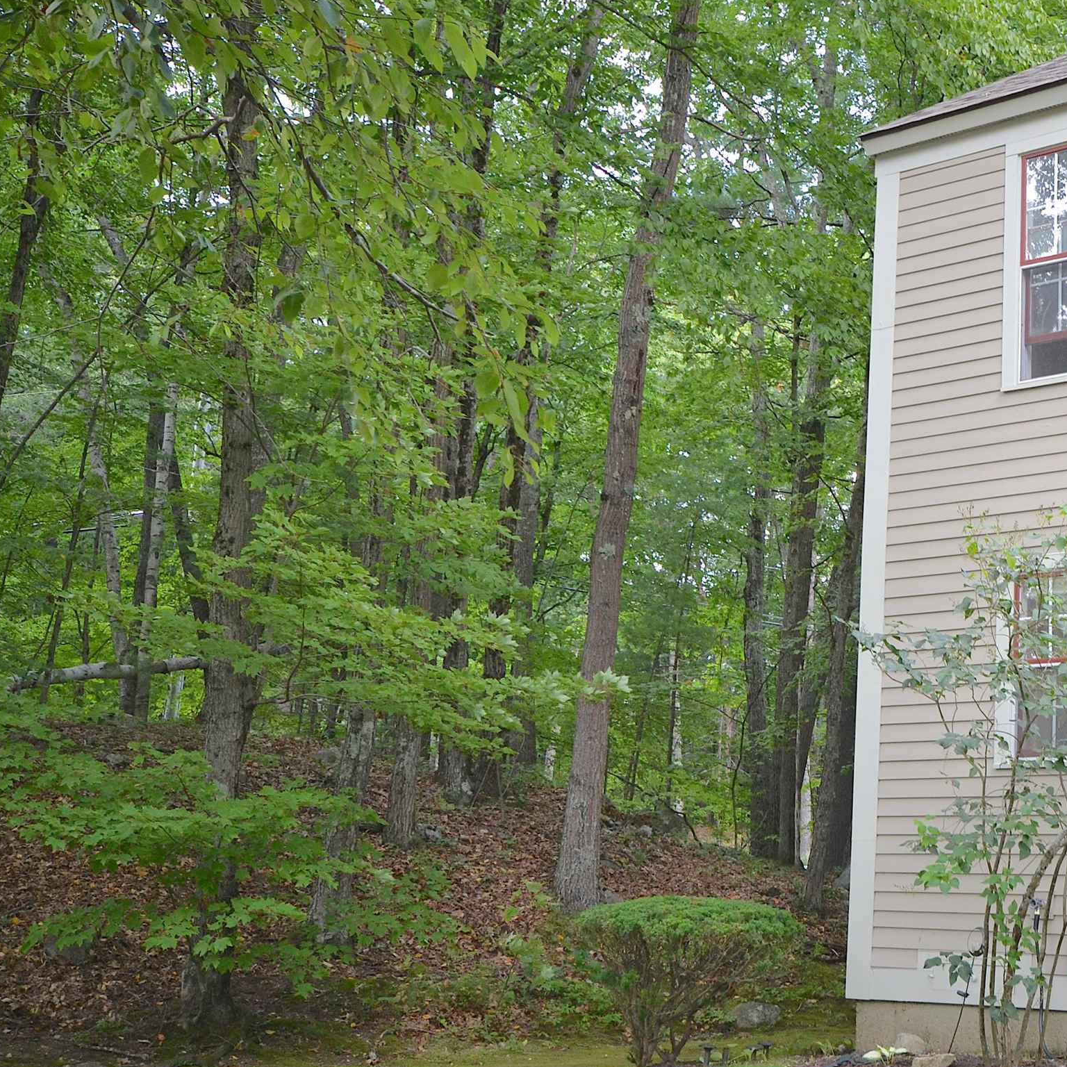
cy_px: 488
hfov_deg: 31.5
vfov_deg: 33.4
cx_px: 996
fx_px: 1779
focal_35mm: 51
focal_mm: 20
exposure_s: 1/100
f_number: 5.6
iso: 400
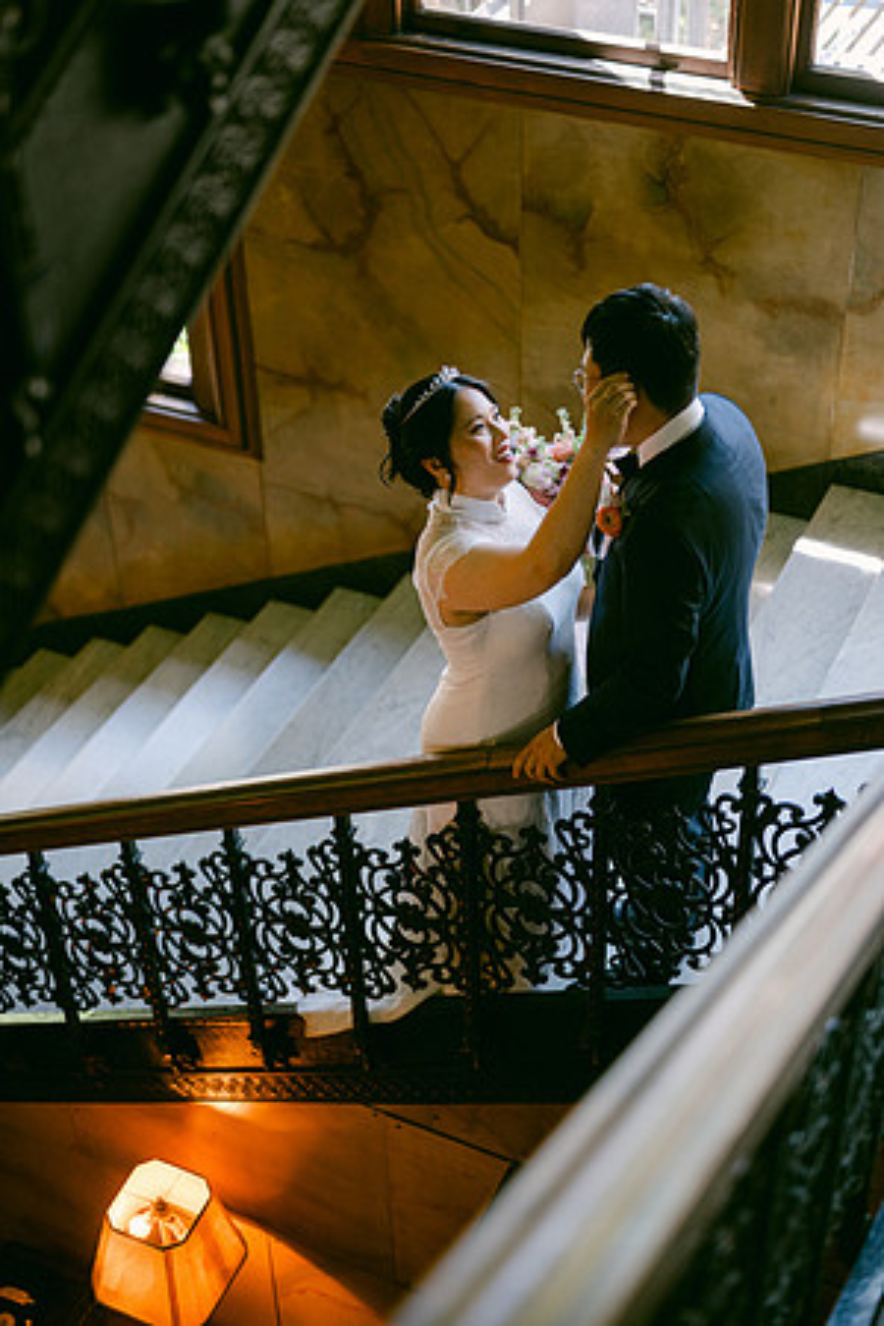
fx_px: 1842
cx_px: 442
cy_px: 663
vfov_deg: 39.6
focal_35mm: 50
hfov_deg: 27.0
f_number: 1.8
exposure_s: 1/125
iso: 400
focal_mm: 50
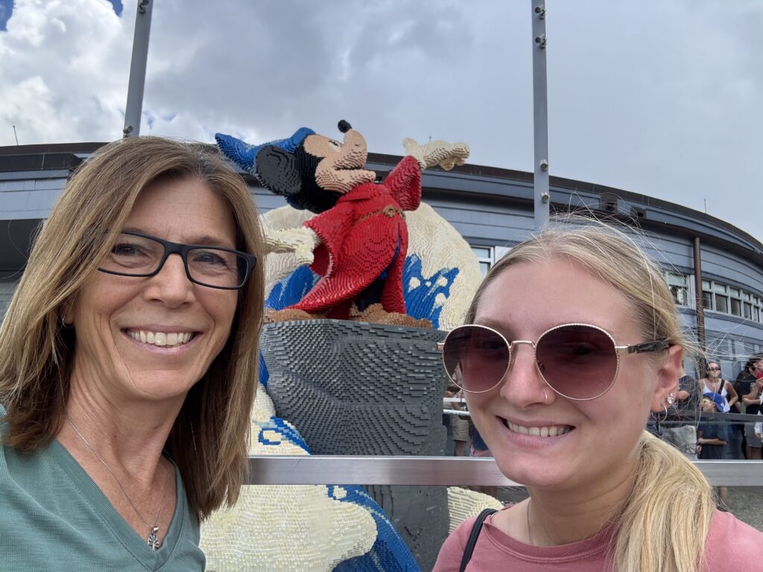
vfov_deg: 58.9
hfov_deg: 73.9
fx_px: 507
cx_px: 382
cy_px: 286
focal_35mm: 23
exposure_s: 1/383
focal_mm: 2.69
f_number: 1.9
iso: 25
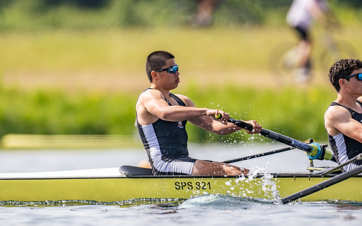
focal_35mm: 920
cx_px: 181
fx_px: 9075
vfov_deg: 1.4
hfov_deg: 2.3
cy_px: 118
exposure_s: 1/2500
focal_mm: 600
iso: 200
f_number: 4
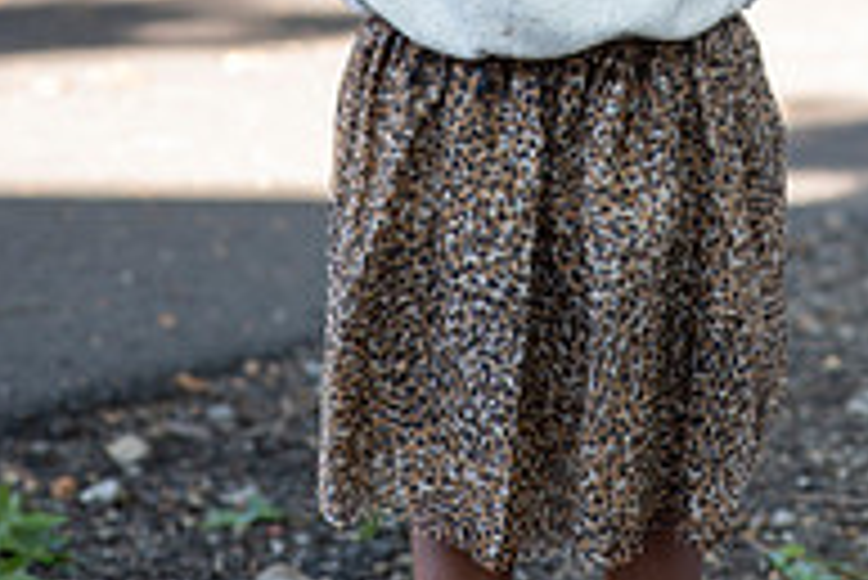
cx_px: 580
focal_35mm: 198
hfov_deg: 10.4
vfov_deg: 6.8
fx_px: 4777
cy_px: -373
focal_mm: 85
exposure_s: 1/250
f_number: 4.5
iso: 500
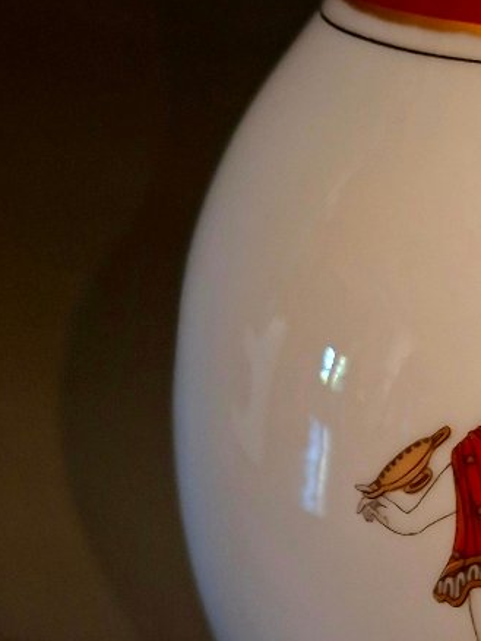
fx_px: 1166
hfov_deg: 21.1
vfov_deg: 30.2
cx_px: 629
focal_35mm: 63
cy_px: 489
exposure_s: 1/25
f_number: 1.8
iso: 640
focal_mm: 5.54
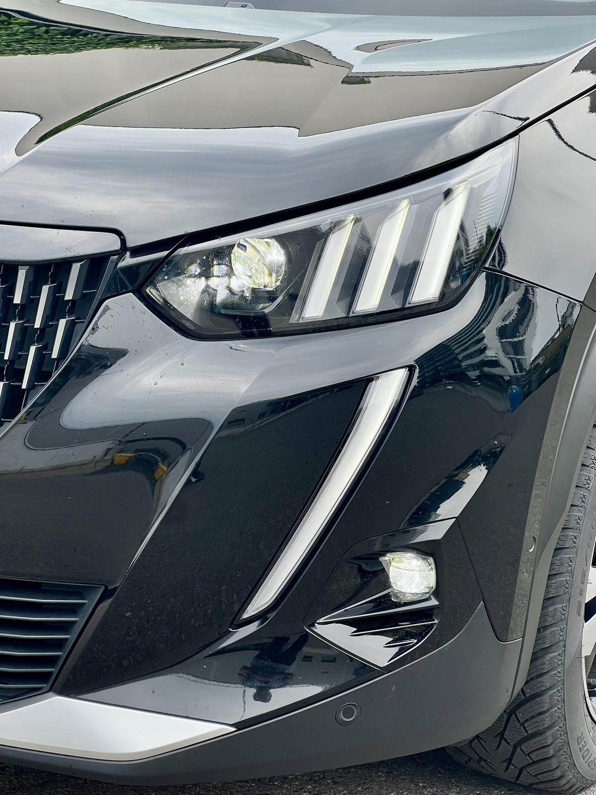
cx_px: 298
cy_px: 398
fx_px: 1768
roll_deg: +0.9
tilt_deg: -16.0
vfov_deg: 25.3
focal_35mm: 77
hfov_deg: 19.1
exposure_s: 1/100
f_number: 2.8
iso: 40
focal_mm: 9
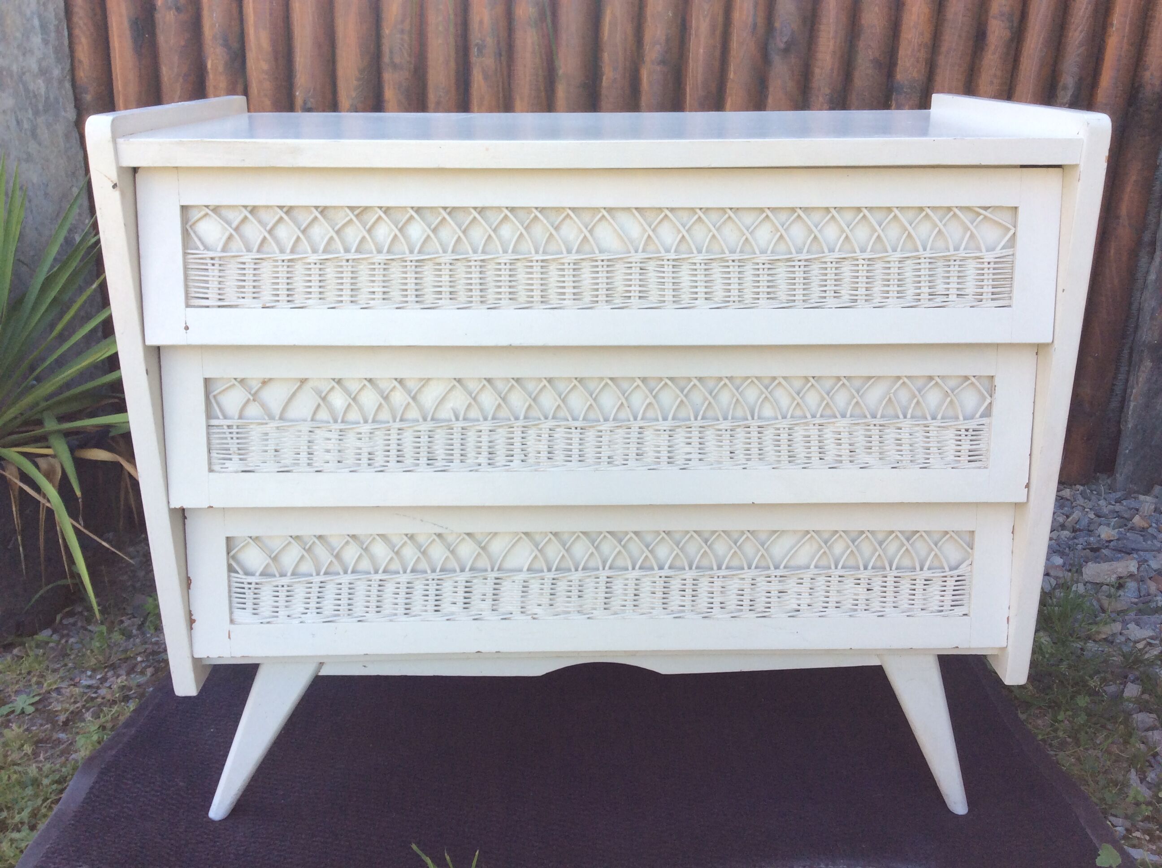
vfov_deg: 44.1
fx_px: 1073
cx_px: 581
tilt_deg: -19.7
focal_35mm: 32
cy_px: 434
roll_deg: -2.0
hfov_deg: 56.9
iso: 32
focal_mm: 3.3
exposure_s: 1/191
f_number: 2.4
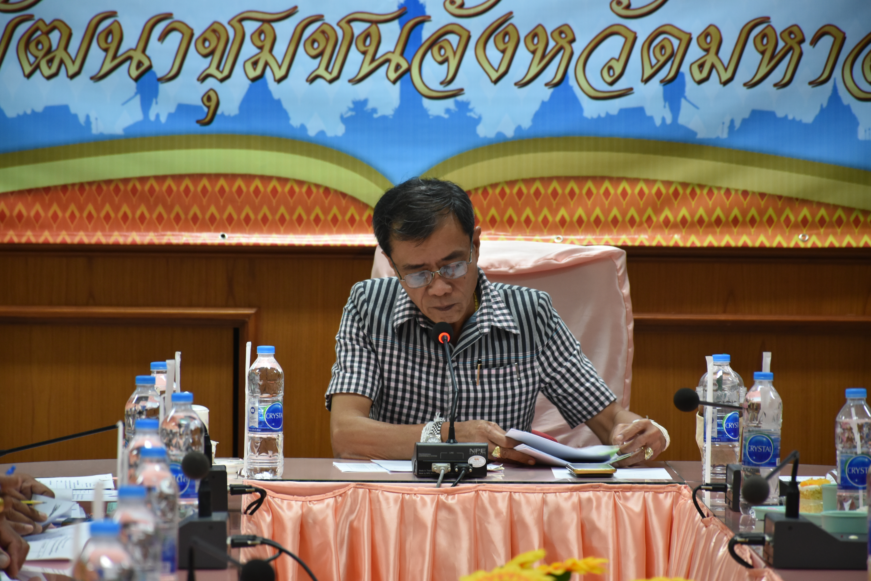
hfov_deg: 9.8
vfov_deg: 6.5
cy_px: 290
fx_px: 5080
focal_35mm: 210
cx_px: 436
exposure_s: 1/40
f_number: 5.6
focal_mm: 140
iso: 800
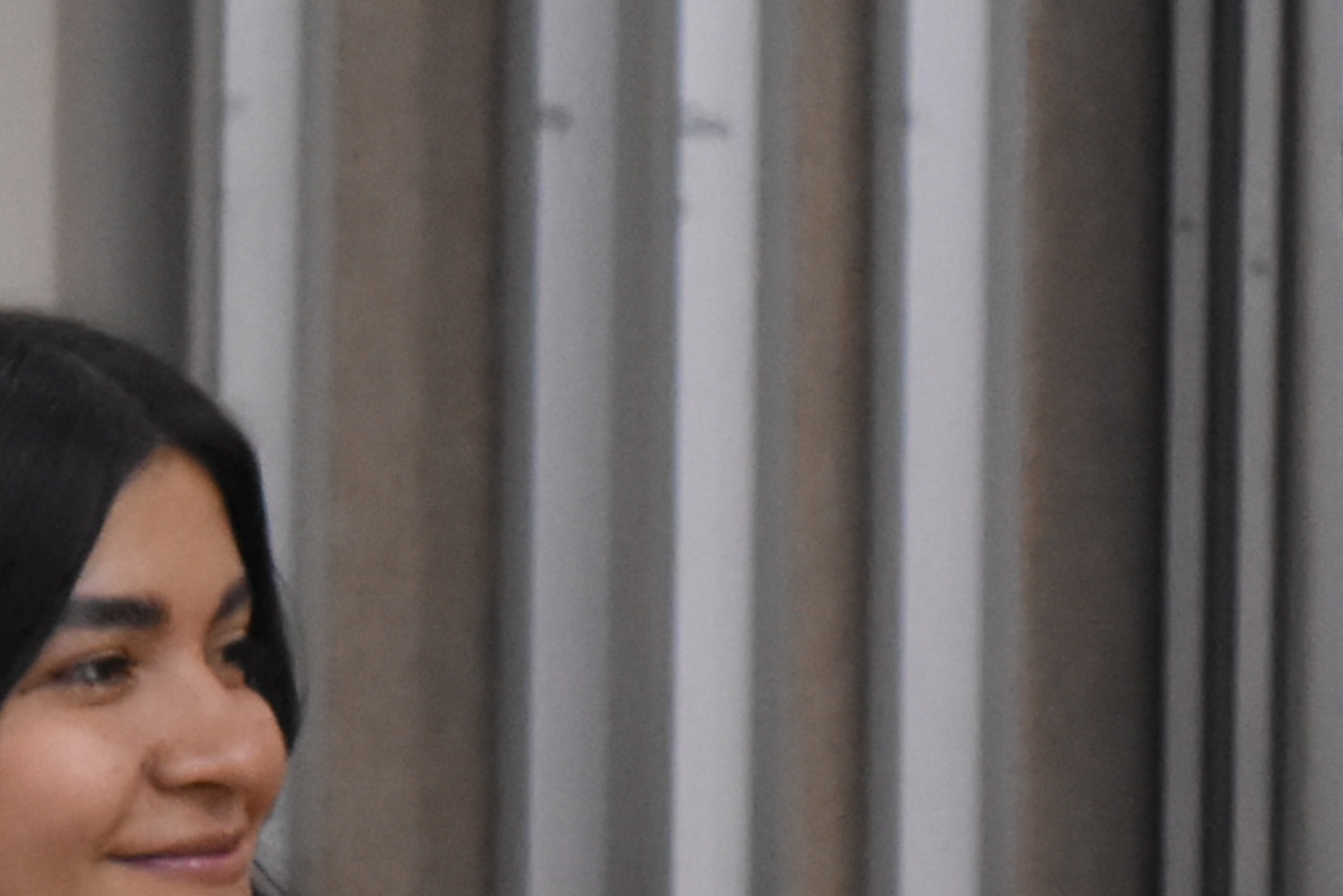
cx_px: -1141
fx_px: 15615
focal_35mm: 419
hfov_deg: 4.9
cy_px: 1219
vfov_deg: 3.3
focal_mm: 55
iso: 3200
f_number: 6.3
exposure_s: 1/40
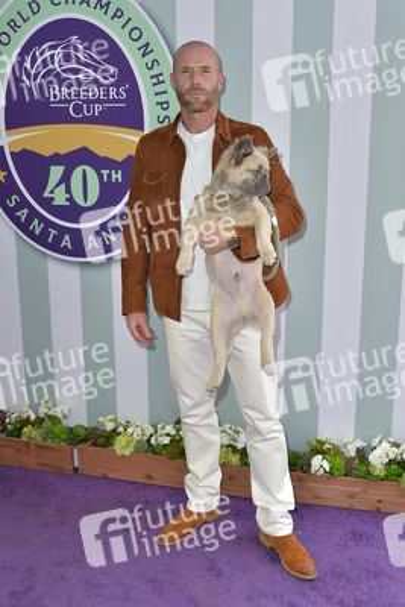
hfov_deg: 38.9
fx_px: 573
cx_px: 202
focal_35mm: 34
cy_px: 304
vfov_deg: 55.8
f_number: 6.3
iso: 250
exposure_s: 1/250
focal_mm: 34
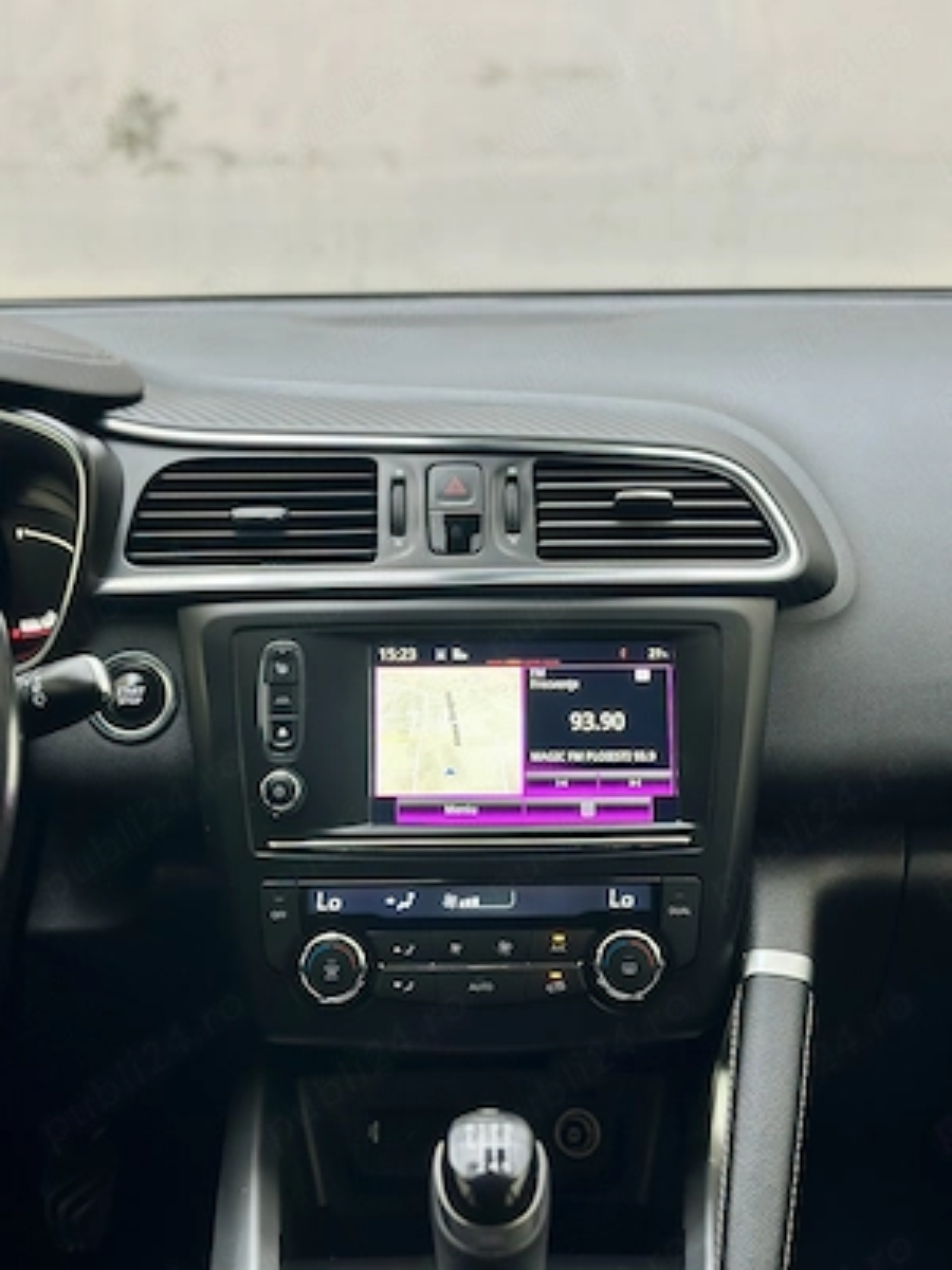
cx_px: 476
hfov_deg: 30.3
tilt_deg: -15.2
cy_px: 635
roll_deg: -1.5
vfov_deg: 39.7
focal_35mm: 48
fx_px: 1760
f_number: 1.78
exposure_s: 1/75
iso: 125
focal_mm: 6.86
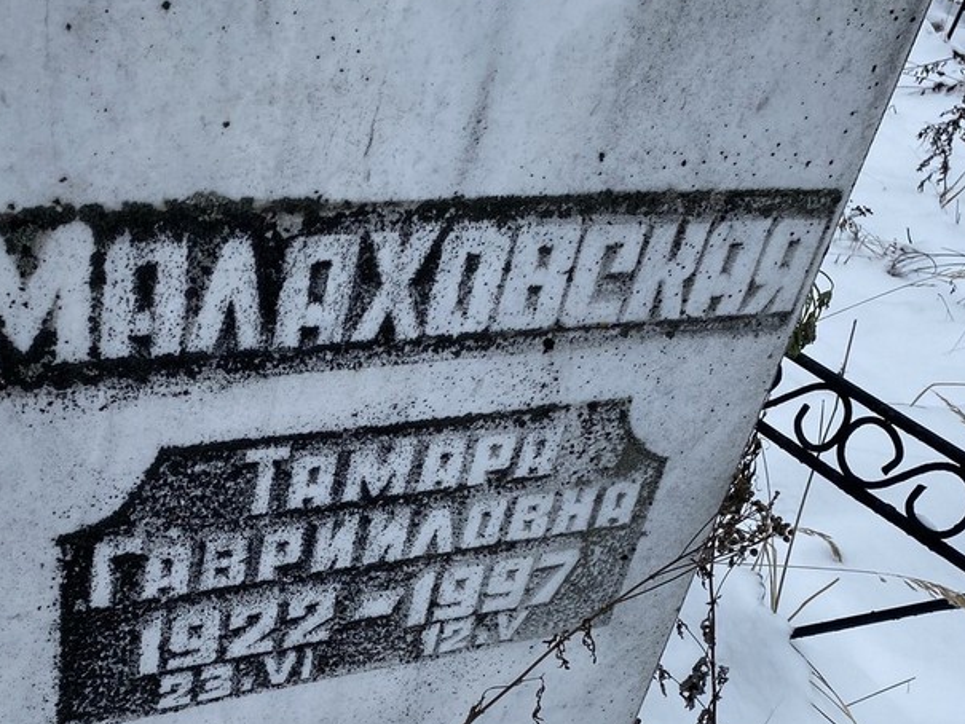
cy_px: 515
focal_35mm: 44
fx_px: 1227
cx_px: 346
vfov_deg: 32.4
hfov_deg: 42.5
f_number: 1.8
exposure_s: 1/1053
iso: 32
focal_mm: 4.25
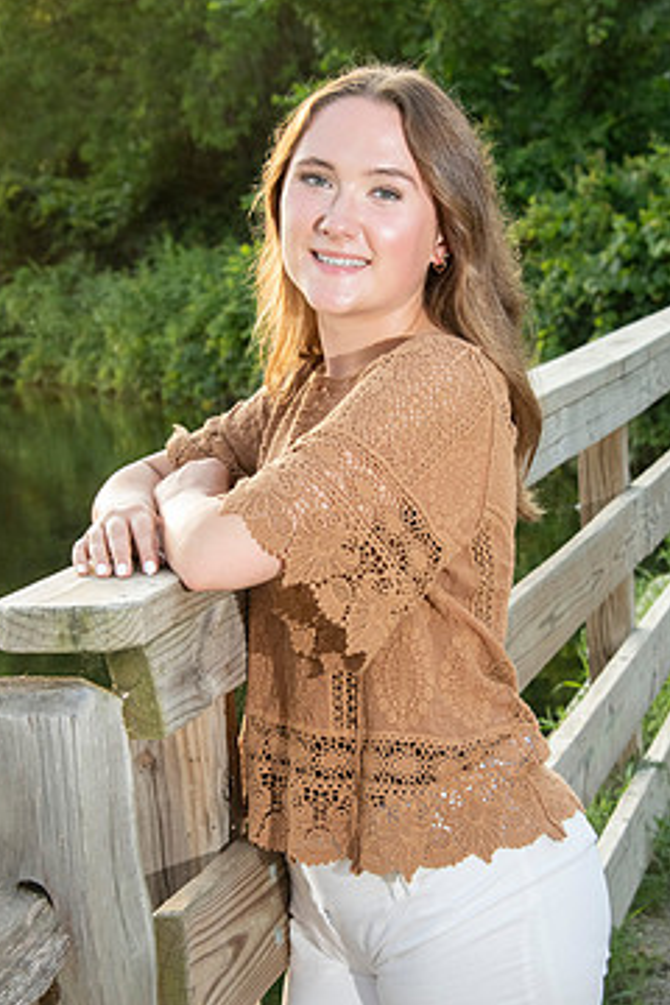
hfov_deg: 15.2
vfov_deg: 22.6
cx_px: 335
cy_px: 519
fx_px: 2512
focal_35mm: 90
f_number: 10
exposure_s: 1/160
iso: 2000
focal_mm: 72
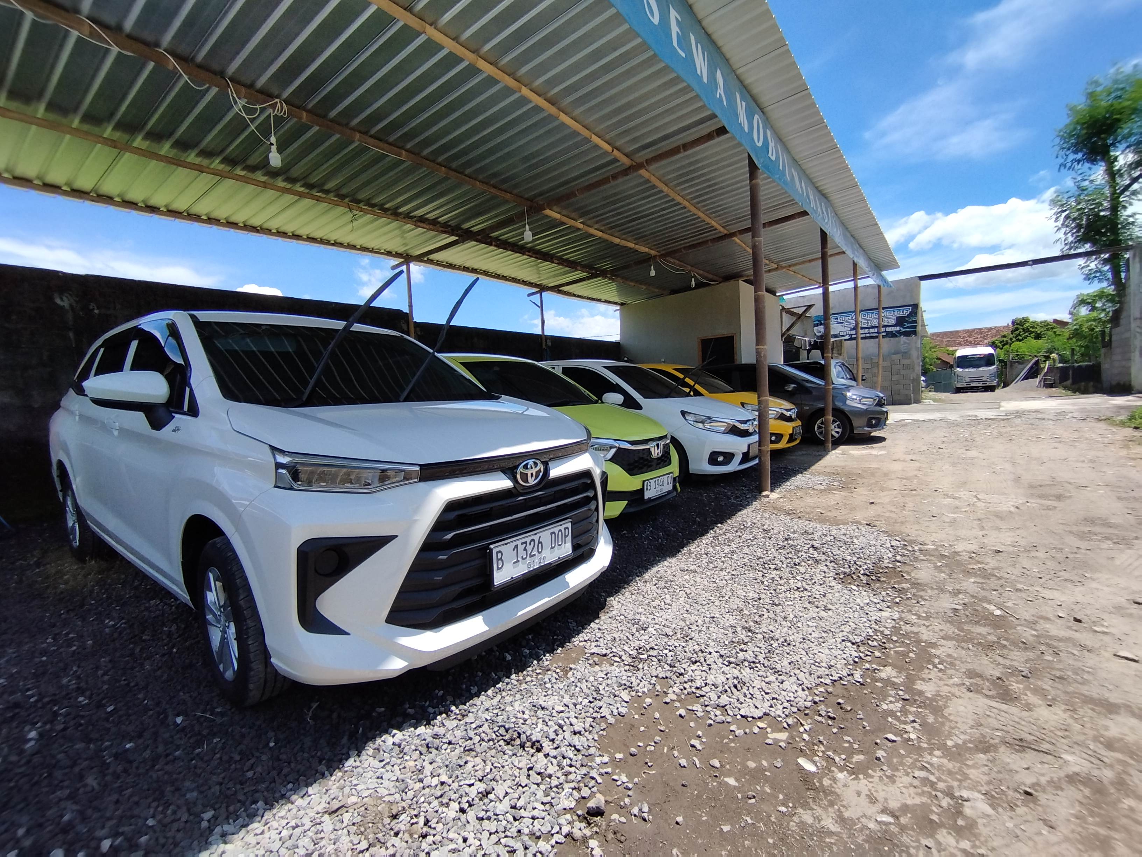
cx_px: 571
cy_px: 428
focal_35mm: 16
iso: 50
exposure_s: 1/1173
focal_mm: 1.65
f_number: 2.2
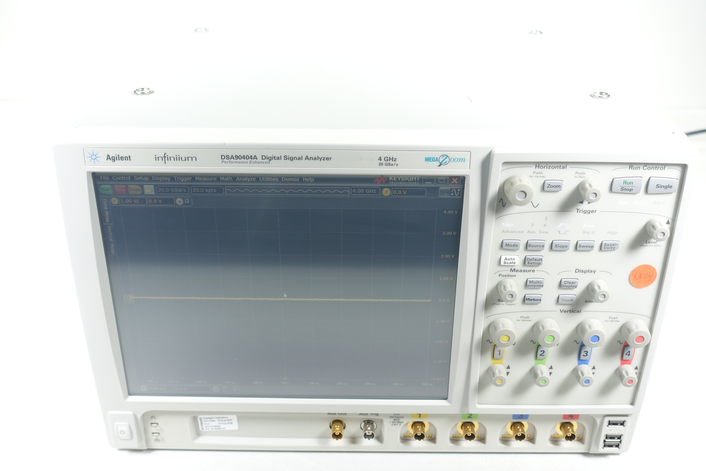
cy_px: 236
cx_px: 353
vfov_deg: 33.4
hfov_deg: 48.5
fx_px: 784
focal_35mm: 40
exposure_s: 1/80
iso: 125
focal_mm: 14.5
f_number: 2.8
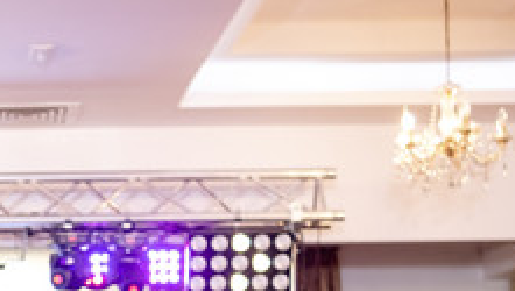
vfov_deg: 11.0
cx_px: -65
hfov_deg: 19.2
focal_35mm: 106
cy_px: 453
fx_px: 1449
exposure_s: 1/200
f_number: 2
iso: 800
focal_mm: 23
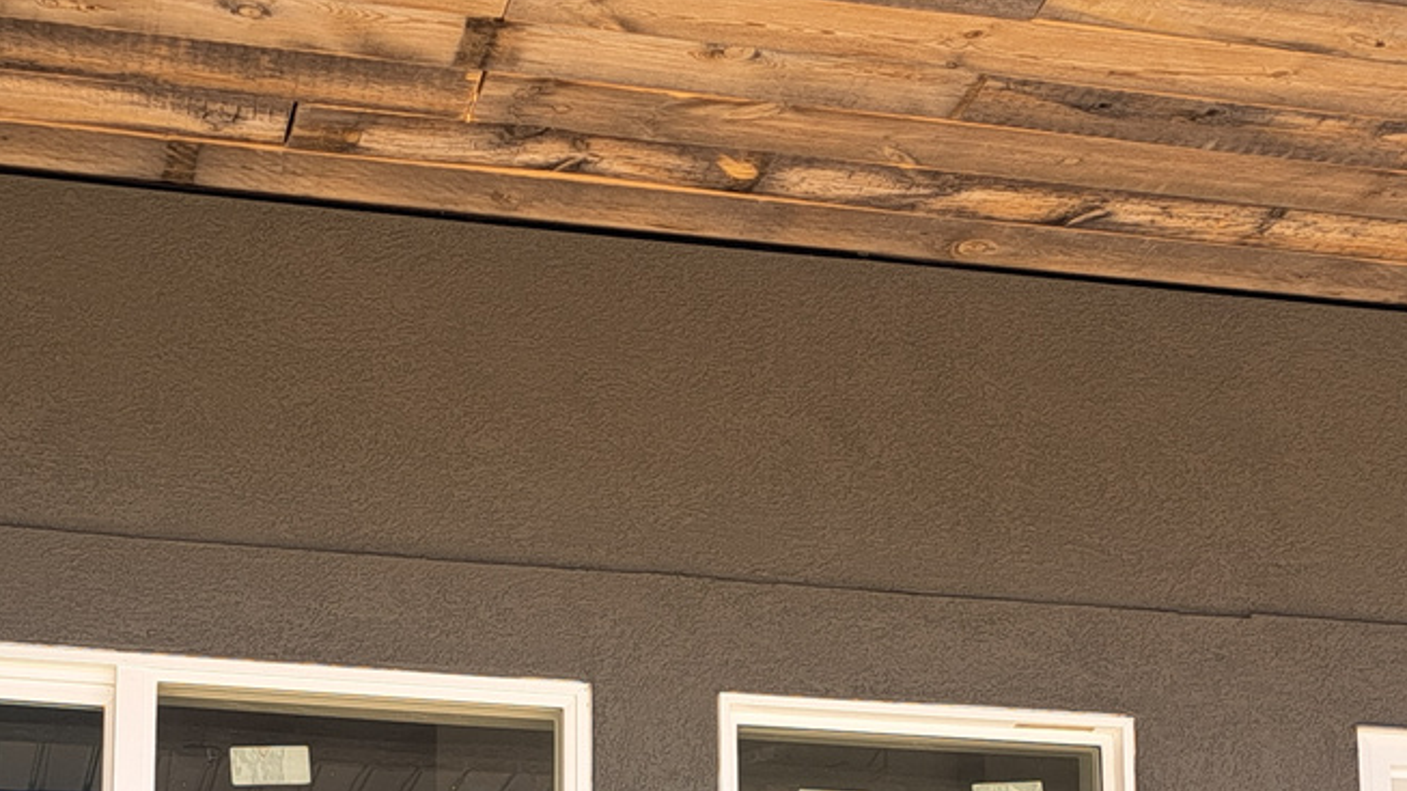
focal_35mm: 82
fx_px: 3059
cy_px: 983
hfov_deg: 25.9
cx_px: 685
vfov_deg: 14.2
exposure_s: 1/163
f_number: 1.8
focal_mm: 5.23
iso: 50
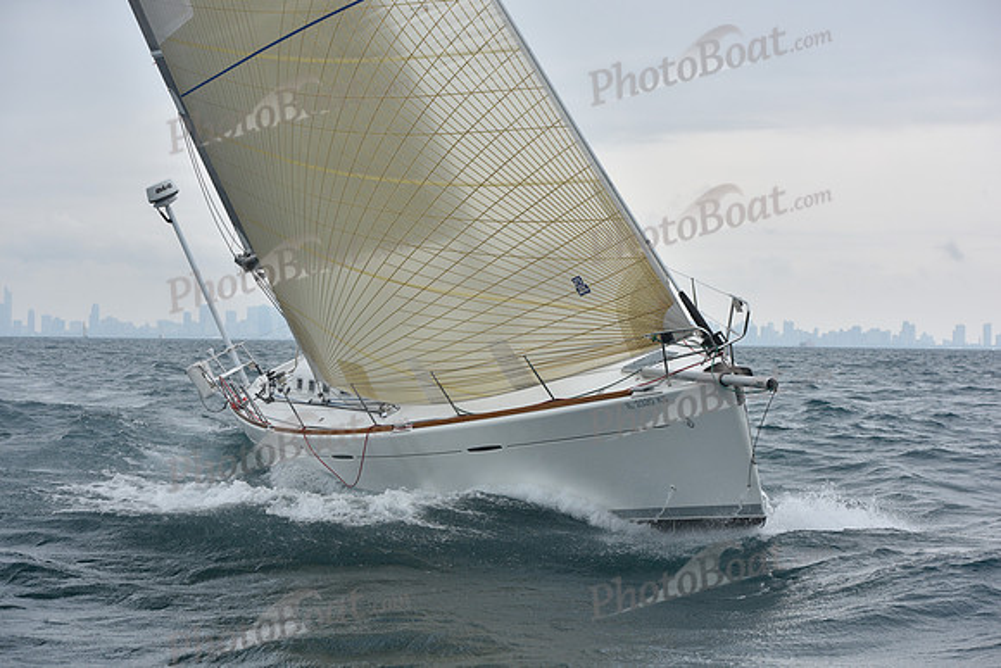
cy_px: 334
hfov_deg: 28.8
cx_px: 500
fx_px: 1947
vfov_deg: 19.5
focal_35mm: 70
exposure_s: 1/800
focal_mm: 70
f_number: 7.1
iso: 250
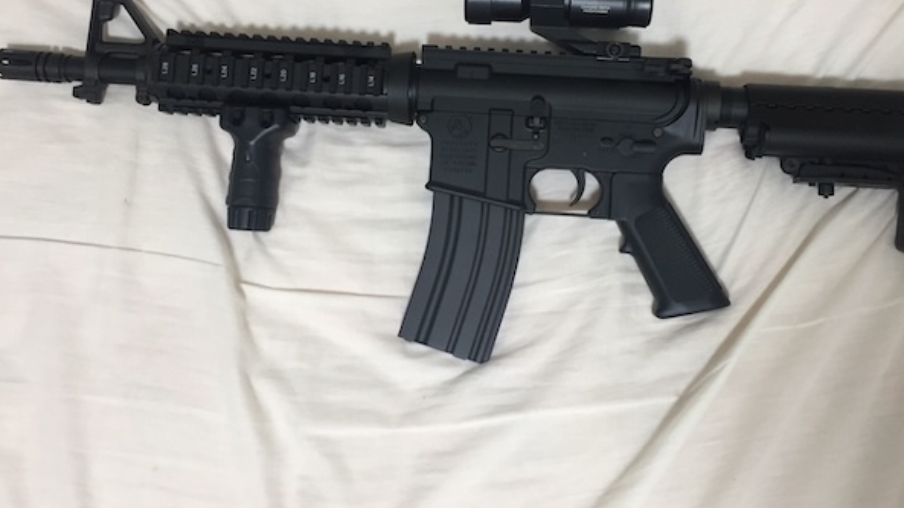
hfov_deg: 50.3
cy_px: 138
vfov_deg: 29.3
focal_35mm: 40
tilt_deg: -79.0
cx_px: 520
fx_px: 958
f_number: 2.2
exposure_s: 1/30
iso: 100
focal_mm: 4.15
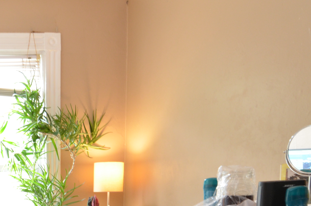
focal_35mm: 38
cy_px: 235
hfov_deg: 45.2
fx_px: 329
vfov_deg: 30.5
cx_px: 23
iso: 800
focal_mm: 11
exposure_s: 1/8
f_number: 9
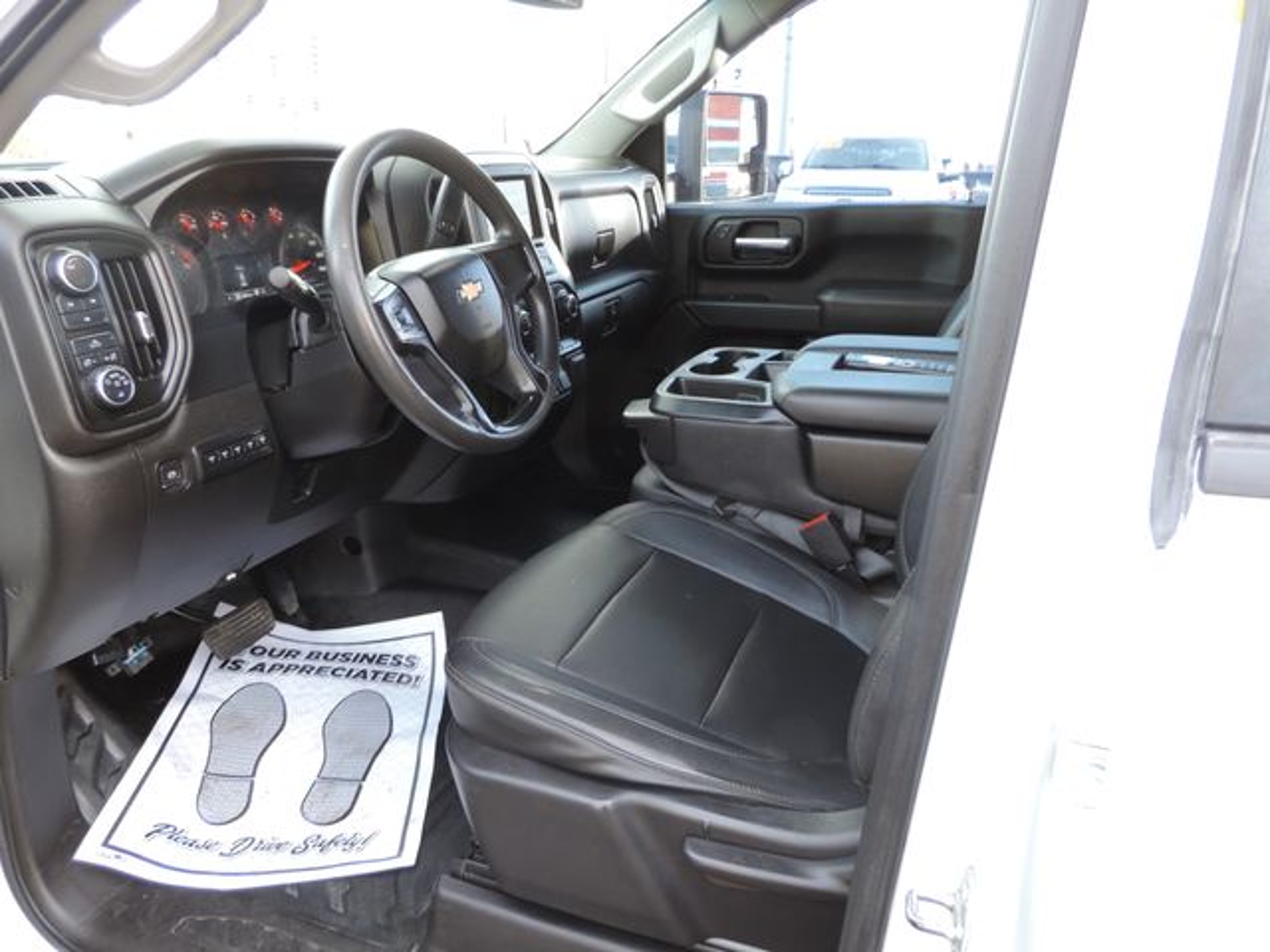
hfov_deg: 71.6
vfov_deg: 56.8
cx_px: 635
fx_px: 881
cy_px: 476
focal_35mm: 24
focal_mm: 4.3
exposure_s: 1/30
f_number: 3
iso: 200
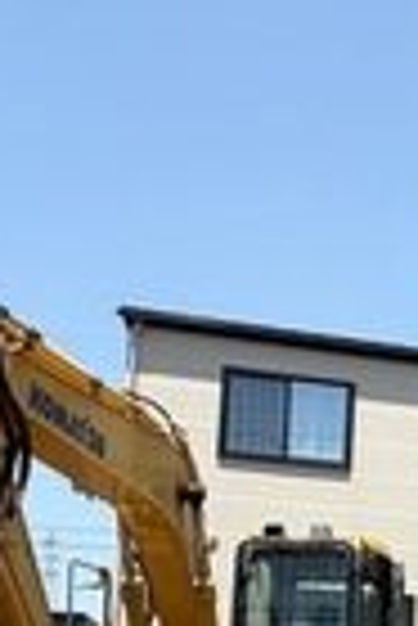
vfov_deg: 28.1
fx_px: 1164
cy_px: 640
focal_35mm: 67
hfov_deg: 17.5
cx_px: 692
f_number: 2.2
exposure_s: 1/770
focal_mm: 2.22
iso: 25
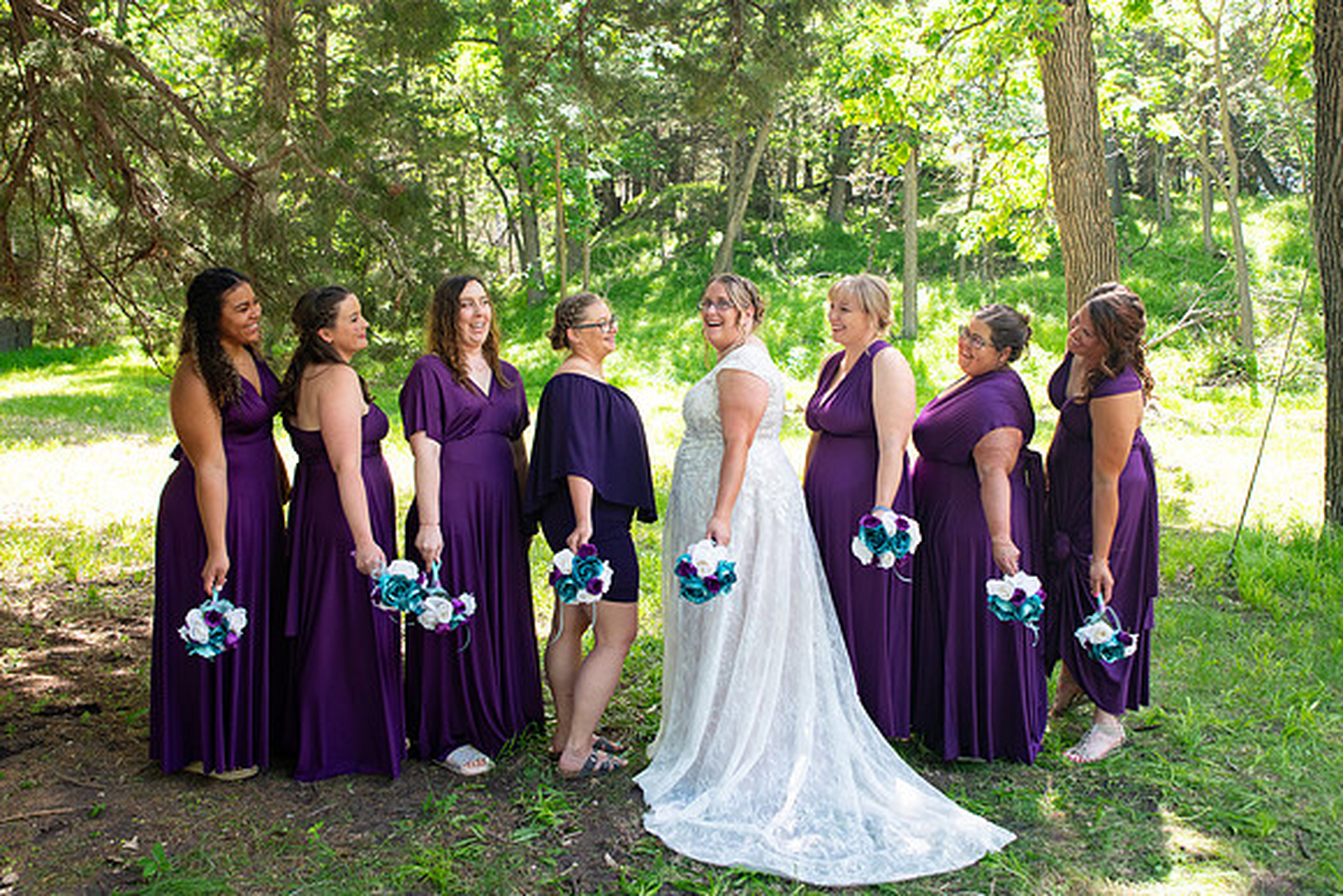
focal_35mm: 29
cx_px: 736
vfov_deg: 45.2
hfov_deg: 63.9
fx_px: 1074
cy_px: 389
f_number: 5
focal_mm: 24
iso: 250
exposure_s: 1/125
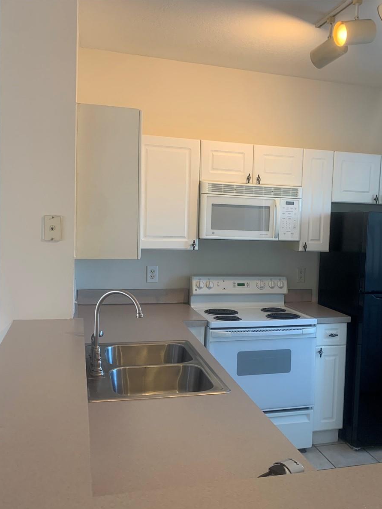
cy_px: 256
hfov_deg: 40.1
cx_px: 259
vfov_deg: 52.6
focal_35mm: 35
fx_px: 515
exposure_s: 1/60
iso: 64
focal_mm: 4.25
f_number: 1.8
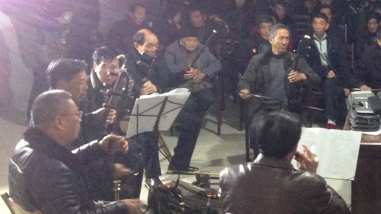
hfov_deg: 24.0
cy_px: 72
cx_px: 419
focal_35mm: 83
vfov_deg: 14.5
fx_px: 838
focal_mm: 4.12
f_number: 2.4
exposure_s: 1/15
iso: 400
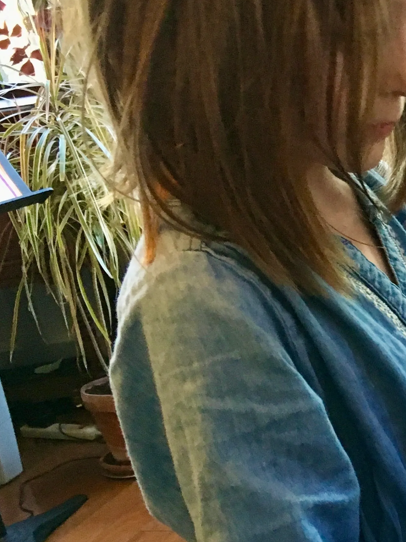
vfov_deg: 29.2
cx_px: 601
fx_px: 1032
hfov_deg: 19.5
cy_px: 361
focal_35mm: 66
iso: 160
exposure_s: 1/30
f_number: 2.2
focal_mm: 4.15
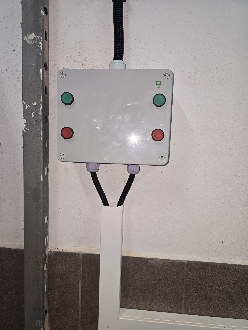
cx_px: 124
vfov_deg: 73.9
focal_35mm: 23
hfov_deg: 58.9
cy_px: 165
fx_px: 220
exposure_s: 1/50
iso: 40
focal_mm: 6.3
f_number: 1.7
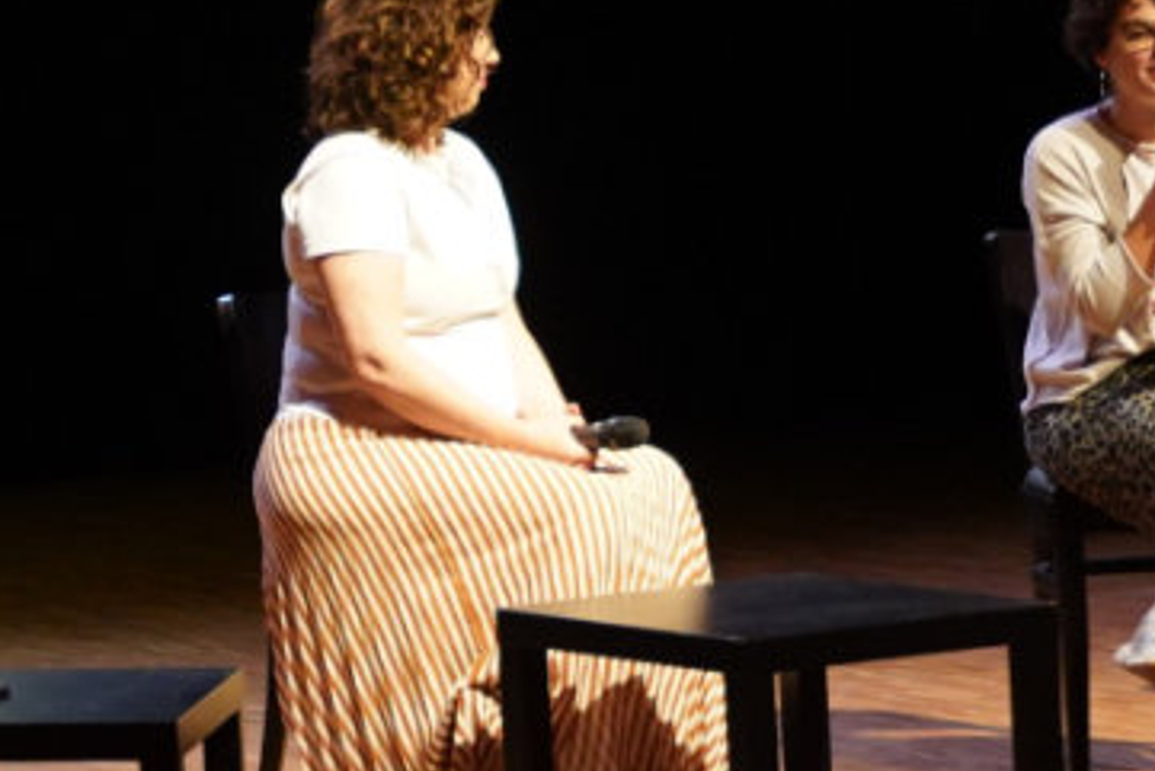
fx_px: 5007
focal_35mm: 156
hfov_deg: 12.9
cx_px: -128
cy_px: -213
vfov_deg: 8.7
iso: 3200
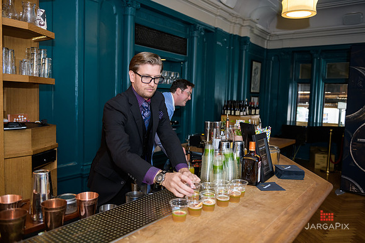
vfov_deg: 45.0
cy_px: 122
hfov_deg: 63.6
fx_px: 294
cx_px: 182
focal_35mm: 29
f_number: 3.2
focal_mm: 29
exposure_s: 1/125
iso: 1000
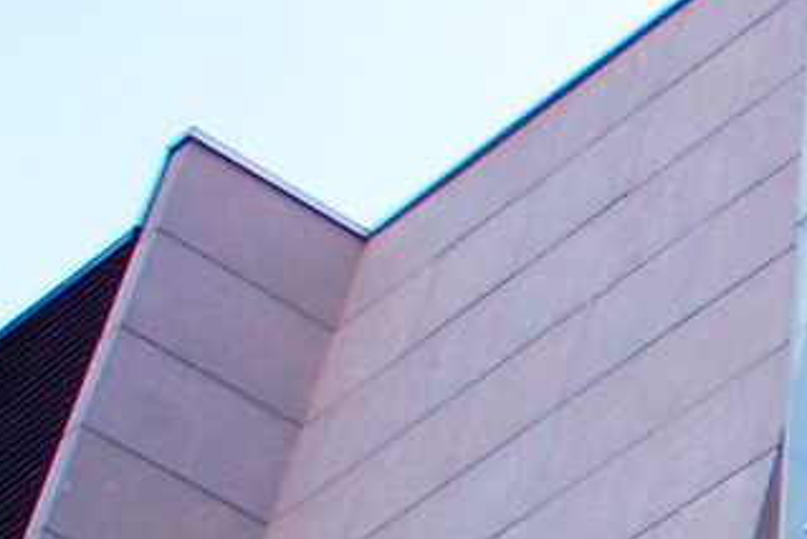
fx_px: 4216
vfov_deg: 7.2
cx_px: 2272
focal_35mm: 188
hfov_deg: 9.2
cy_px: 829
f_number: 2.8
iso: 80
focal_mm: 24
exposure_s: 1/45
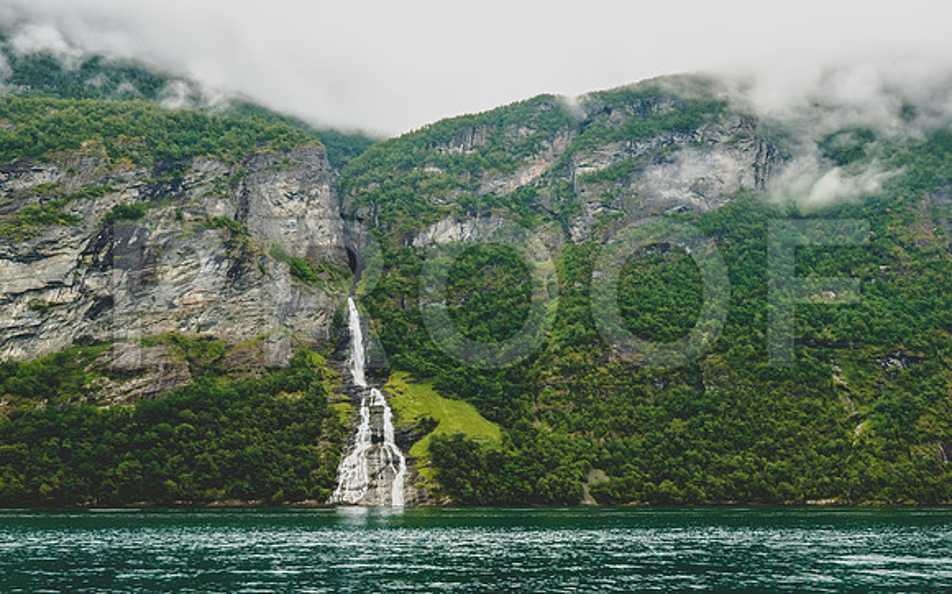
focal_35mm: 33
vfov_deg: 38.1
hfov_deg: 57.9
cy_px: 267
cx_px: 490
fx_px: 860
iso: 800
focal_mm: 30
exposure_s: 1/200
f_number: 11
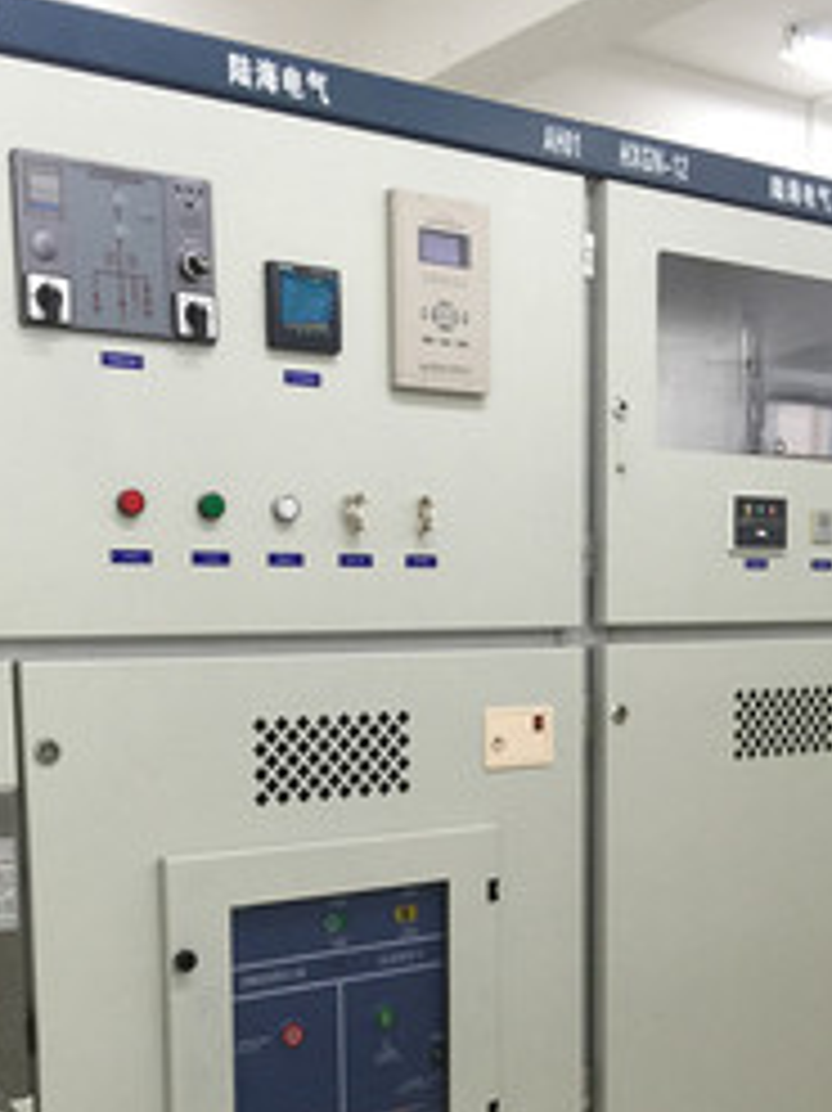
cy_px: 833
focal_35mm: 47
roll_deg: +0.8
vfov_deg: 39.4
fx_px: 1508
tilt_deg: -6.6
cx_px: 445
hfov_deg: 30.8
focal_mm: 4.15
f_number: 2.2
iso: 40
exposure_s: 1/15
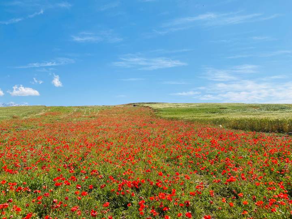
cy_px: 110
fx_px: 219
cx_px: 146
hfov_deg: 67.3
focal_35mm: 26
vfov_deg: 53.1
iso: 32
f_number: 1.8
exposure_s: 1/3300
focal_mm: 4.25
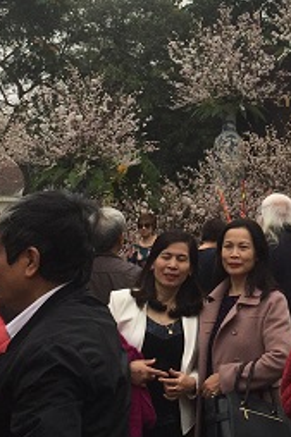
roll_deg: -2.8
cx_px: 306
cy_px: 41
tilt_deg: +11.8
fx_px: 923
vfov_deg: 25.8
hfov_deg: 17.4
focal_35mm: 76
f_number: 2.2
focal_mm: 4.15
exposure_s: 1/347
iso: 32
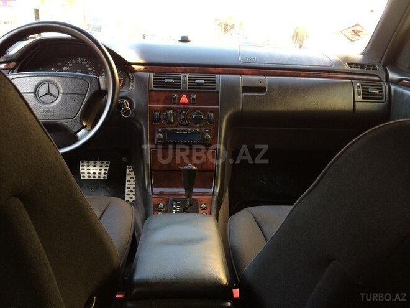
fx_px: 343
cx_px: 205
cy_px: 154
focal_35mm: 29
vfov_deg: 48.2
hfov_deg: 61.7
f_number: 2.2
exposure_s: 1/33
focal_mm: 4.15
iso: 64
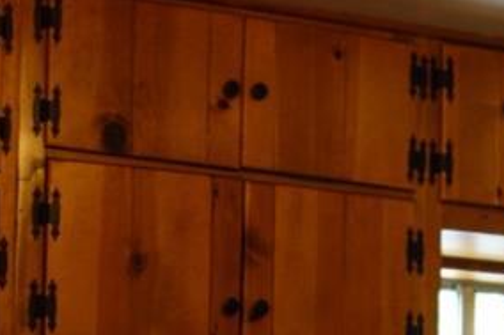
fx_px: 2071
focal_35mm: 148
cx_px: 470
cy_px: 486
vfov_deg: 9.0
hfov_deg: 13.7
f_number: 1.8
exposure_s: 1/30
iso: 125
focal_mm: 10.4
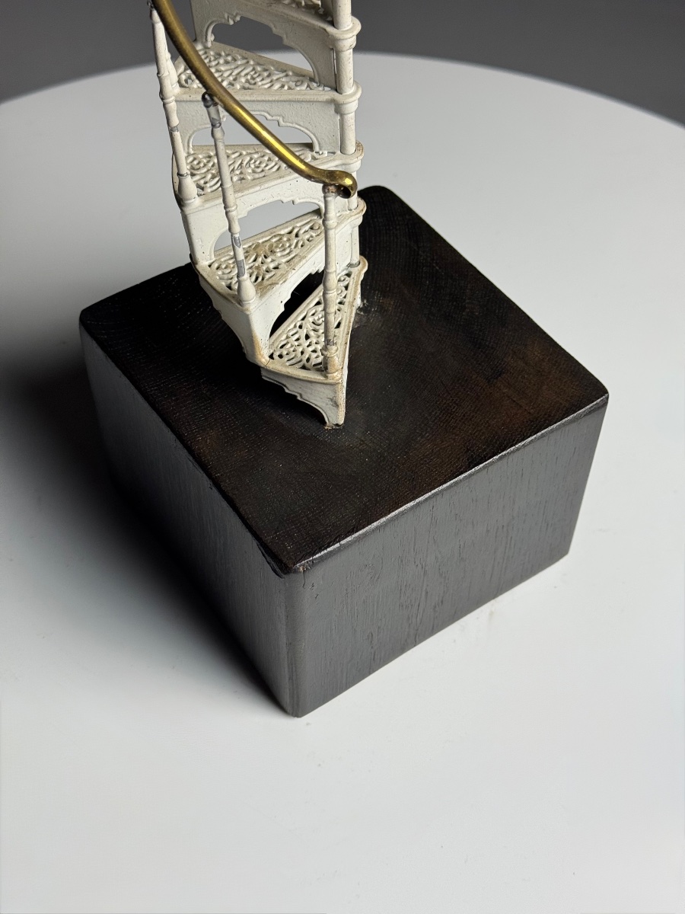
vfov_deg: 39.7
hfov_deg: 30.3
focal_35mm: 48
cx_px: 342
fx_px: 1266
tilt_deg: -52.0
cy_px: 457
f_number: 1.78
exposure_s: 1/100
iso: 80
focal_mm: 6.76
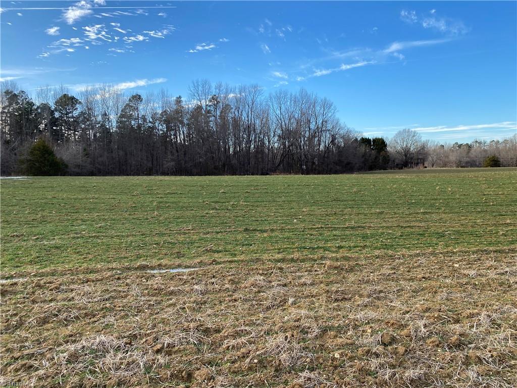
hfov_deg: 67.3
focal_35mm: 26
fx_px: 388
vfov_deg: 53.1
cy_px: 194
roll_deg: -1.1
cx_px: 258
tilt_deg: -5.7
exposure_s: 1/1025
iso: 32
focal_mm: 4.25
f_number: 1.8
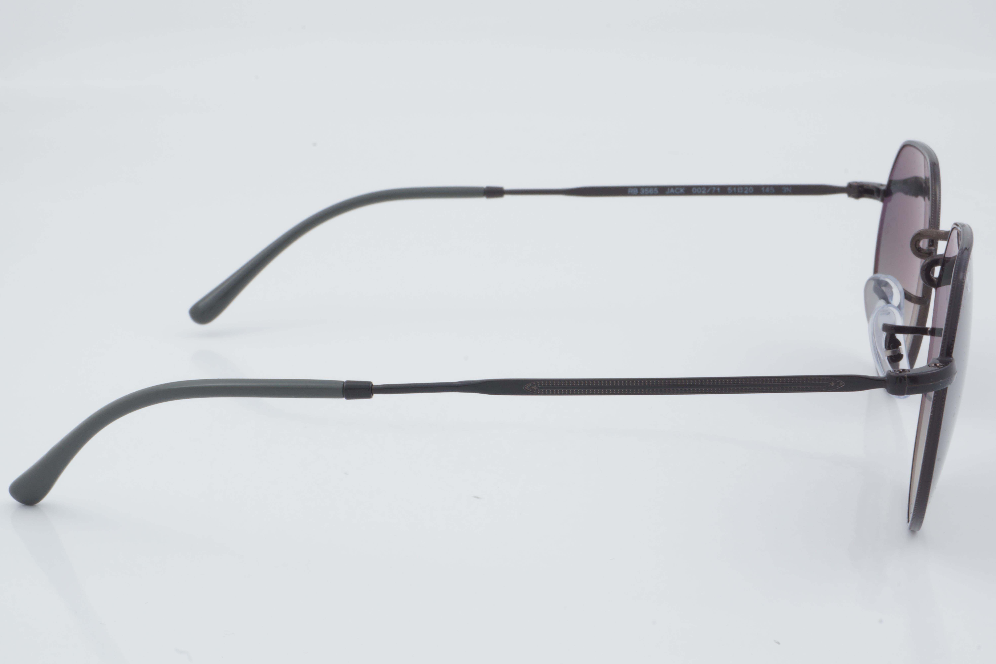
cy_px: 332
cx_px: 498
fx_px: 1867
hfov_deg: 29.9
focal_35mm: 68
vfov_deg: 20.2
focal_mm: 45
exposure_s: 1/3
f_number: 32
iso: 100
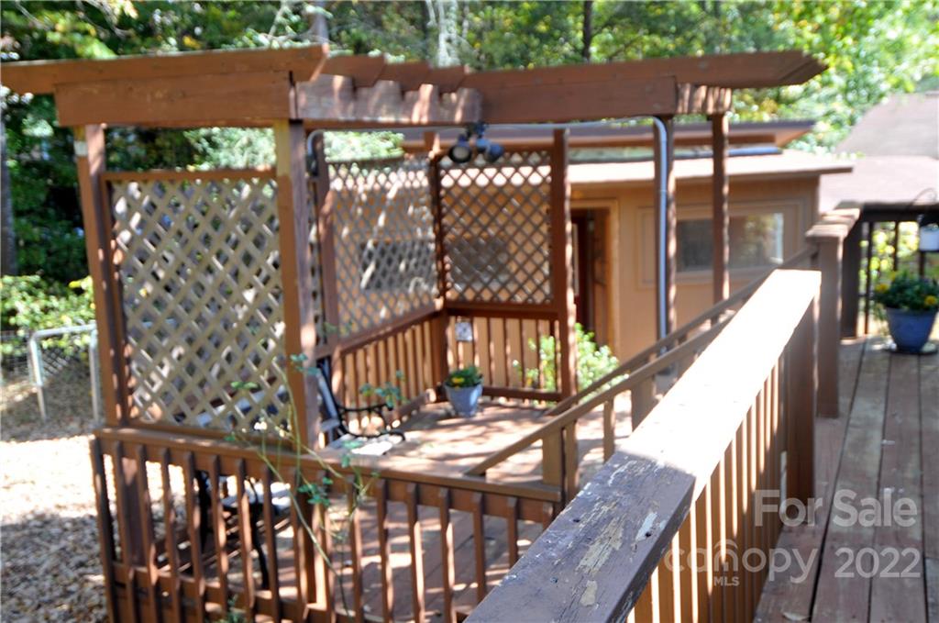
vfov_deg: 36.7
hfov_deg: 53.2
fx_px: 937
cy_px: 312
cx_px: 470
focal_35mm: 36
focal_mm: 24
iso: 200
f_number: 4.5
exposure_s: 1/80
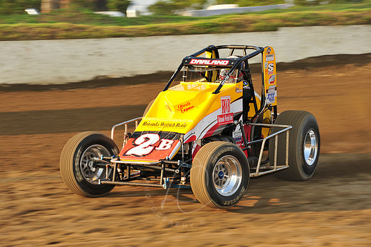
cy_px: 122
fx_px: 1906
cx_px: 186
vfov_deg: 7.4
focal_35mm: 185
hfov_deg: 11.1
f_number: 8
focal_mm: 170
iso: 400
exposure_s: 1/320
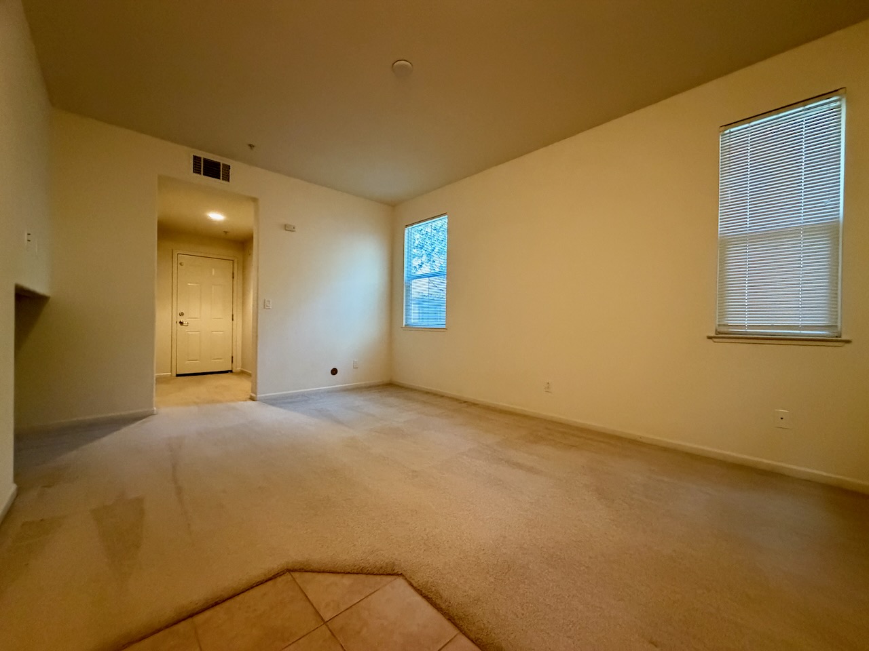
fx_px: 351
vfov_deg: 85.7
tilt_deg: -1.1
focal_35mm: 14
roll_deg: +0.3
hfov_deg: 102.1
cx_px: 434
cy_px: 326
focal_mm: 2.22
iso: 1000
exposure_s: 1/60
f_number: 2.2
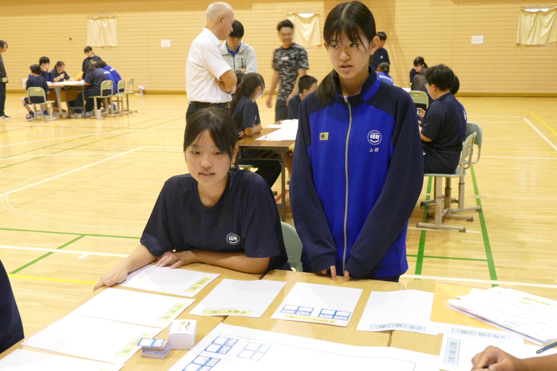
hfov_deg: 45.4
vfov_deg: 31.2
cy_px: 186
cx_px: 278
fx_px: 665
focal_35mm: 43
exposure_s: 1/25
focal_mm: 15.51
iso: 1600
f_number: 3.2
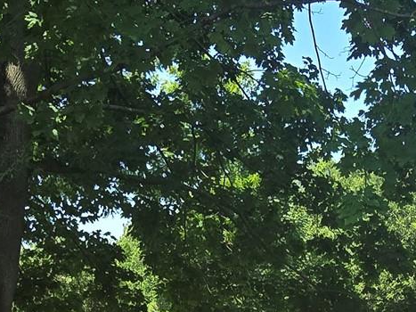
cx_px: 288
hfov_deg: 33.4
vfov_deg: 23.0
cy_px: 398
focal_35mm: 57
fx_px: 685
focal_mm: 2.2
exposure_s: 1/622
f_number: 2.2
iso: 50
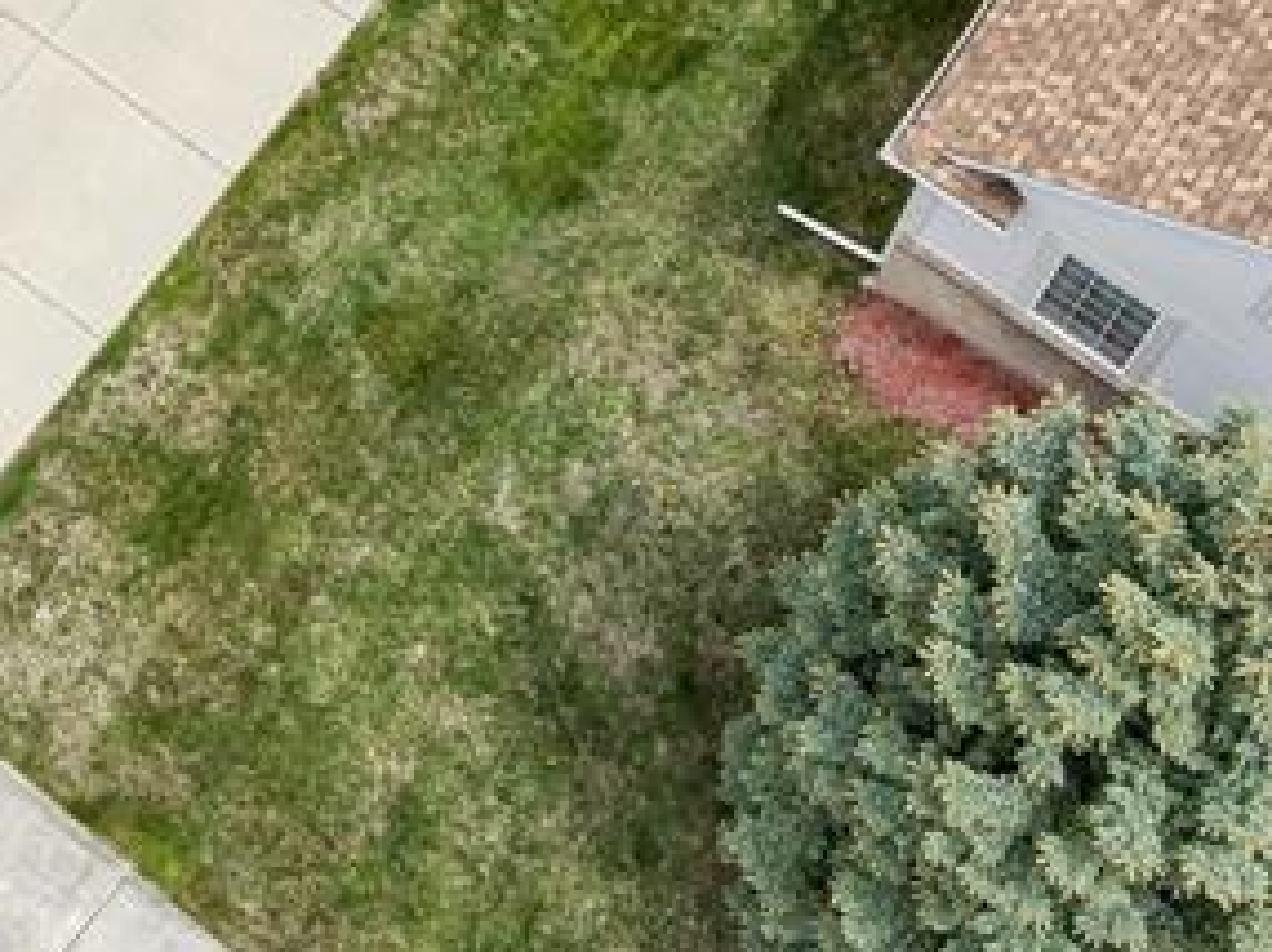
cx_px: 107
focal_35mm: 86
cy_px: -520
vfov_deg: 15.6
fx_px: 3158
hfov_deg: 22.2
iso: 100
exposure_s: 1/1000
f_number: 2.8
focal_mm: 12.3
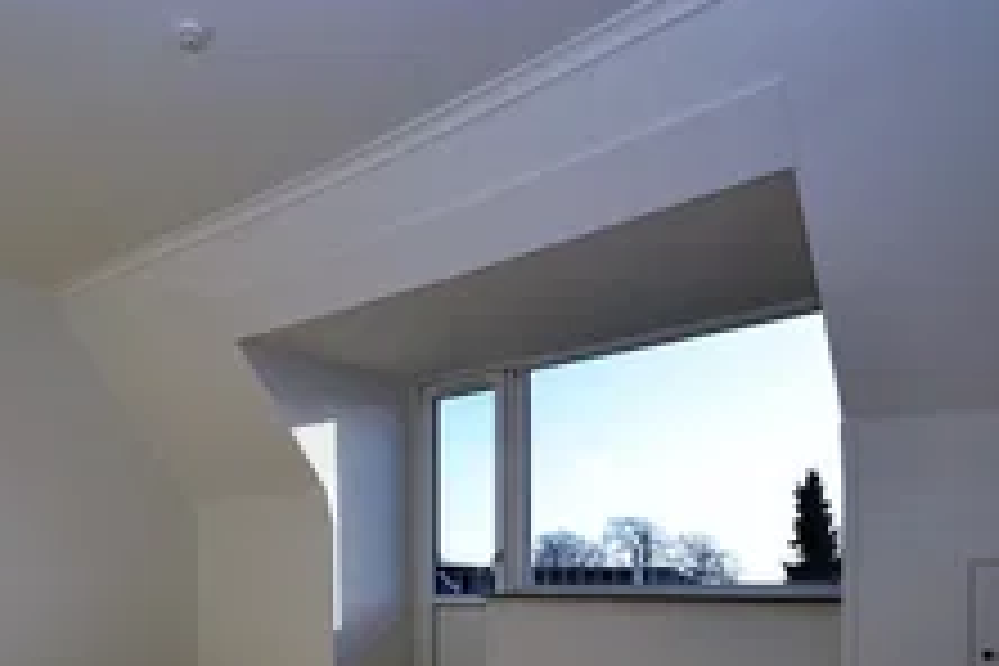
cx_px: 324
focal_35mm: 27
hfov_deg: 65.4
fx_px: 749
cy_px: 574
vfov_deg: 44.5
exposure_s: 1/200
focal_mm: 10
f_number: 7.1
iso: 100
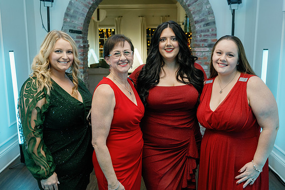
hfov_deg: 52.4
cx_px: 136
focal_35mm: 37
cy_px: 91
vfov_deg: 36.3
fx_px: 290
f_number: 4
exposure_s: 1/125
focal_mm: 35
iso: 800
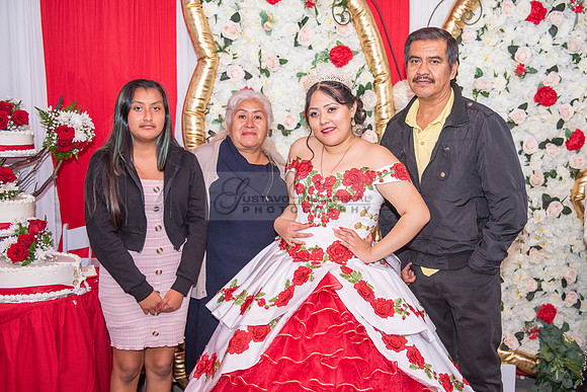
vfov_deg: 30.6
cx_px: 324
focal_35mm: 44
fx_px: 716
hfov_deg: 44.5
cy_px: 211
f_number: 3.2
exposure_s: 1/160
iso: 800
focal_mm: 36
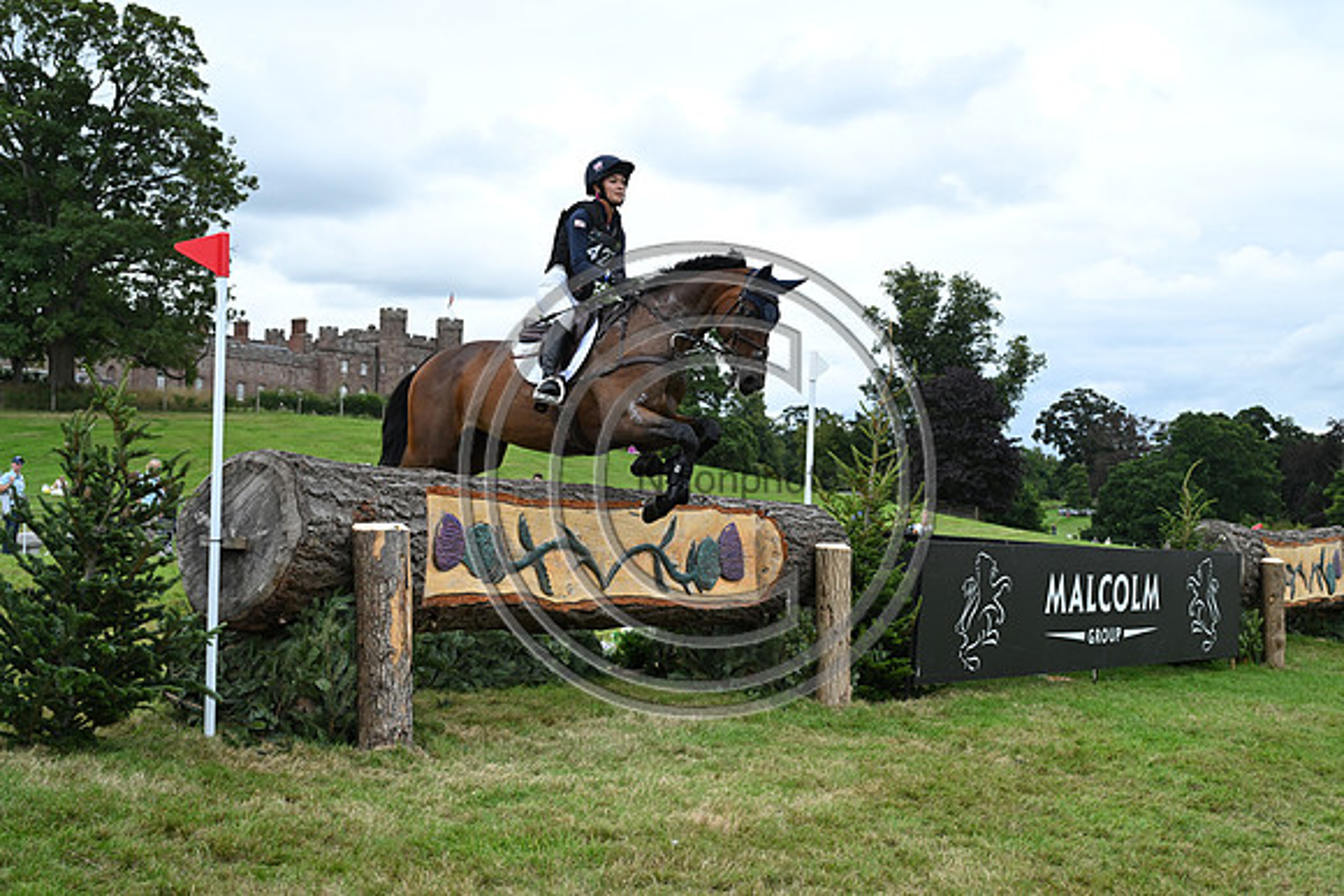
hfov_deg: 39.6
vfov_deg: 27.0
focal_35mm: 50
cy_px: 448
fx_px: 1867
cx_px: 672
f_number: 5.6
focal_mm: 50
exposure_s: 1/1250
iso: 900
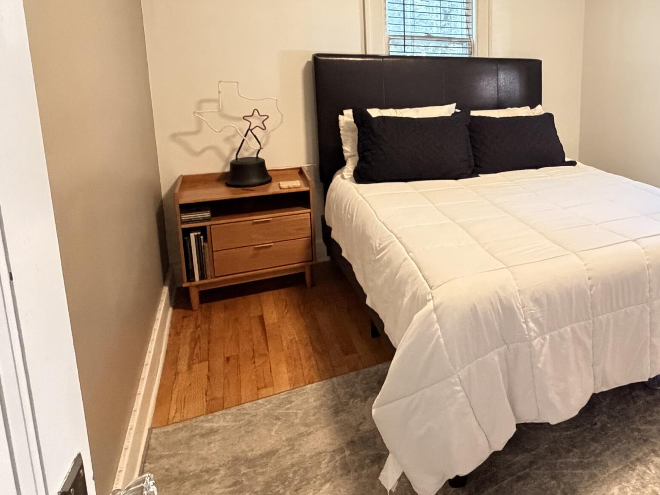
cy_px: 144
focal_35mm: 27
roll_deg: -0.7
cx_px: 559
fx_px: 515
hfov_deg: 58.5
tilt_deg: -10.0
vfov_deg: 49.9
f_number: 2.2
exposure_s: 1/60
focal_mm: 2.22
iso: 640
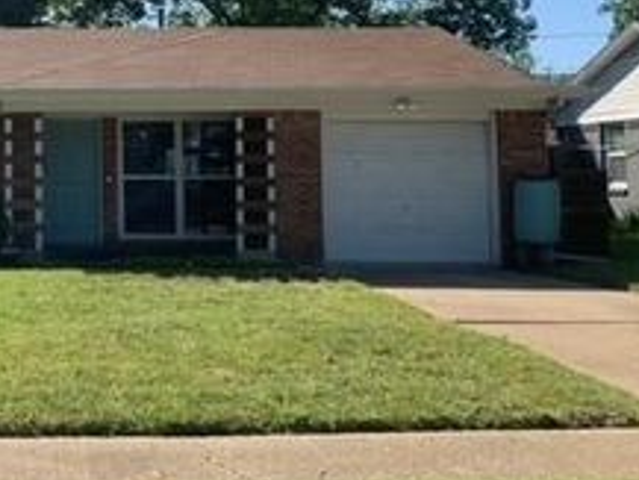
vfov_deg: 24.3
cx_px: 18
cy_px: 152
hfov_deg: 30.2
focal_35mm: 60
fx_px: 1108
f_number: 1.8
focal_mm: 4.25
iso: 25
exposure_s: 1/1779
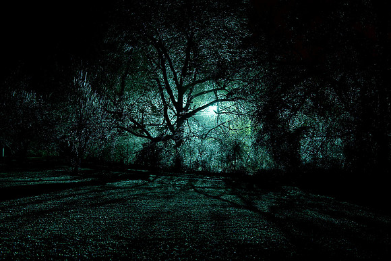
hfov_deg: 28.9
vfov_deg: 19.4
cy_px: 130
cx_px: 196
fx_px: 760
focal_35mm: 70
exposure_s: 10
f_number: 6.3
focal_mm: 70
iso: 200
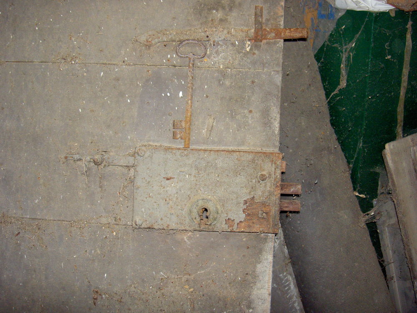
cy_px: 156
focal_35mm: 39
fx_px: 470
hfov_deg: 47.9
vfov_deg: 36.8
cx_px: 208
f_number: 2.8
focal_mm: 8
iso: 200
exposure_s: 1/60
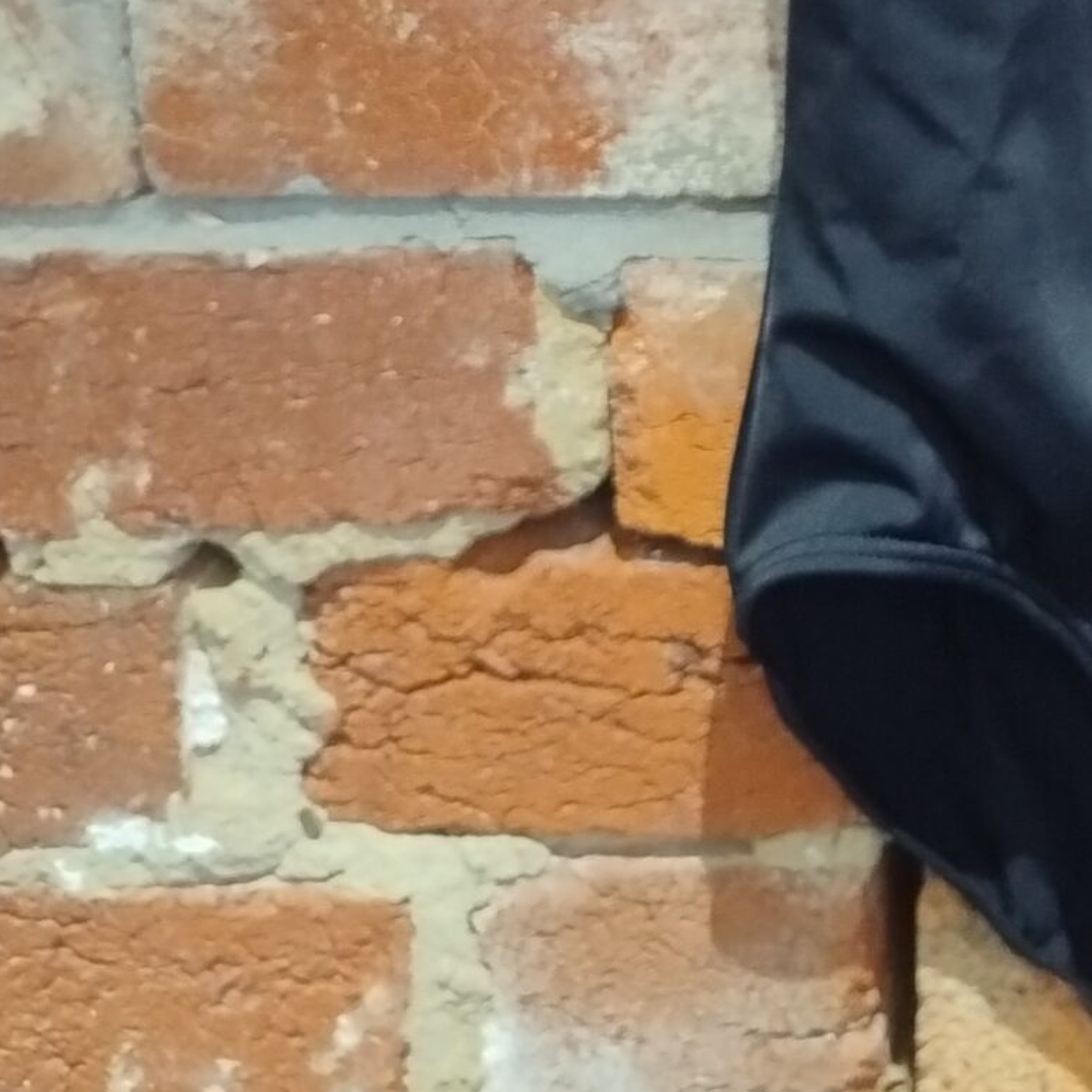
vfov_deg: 21.7
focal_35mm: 71
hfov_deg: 22.2
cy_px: -359
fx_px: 2534
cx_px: 1347
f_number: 1.8
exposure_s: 1/33.3
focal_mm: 5.56
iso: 2622
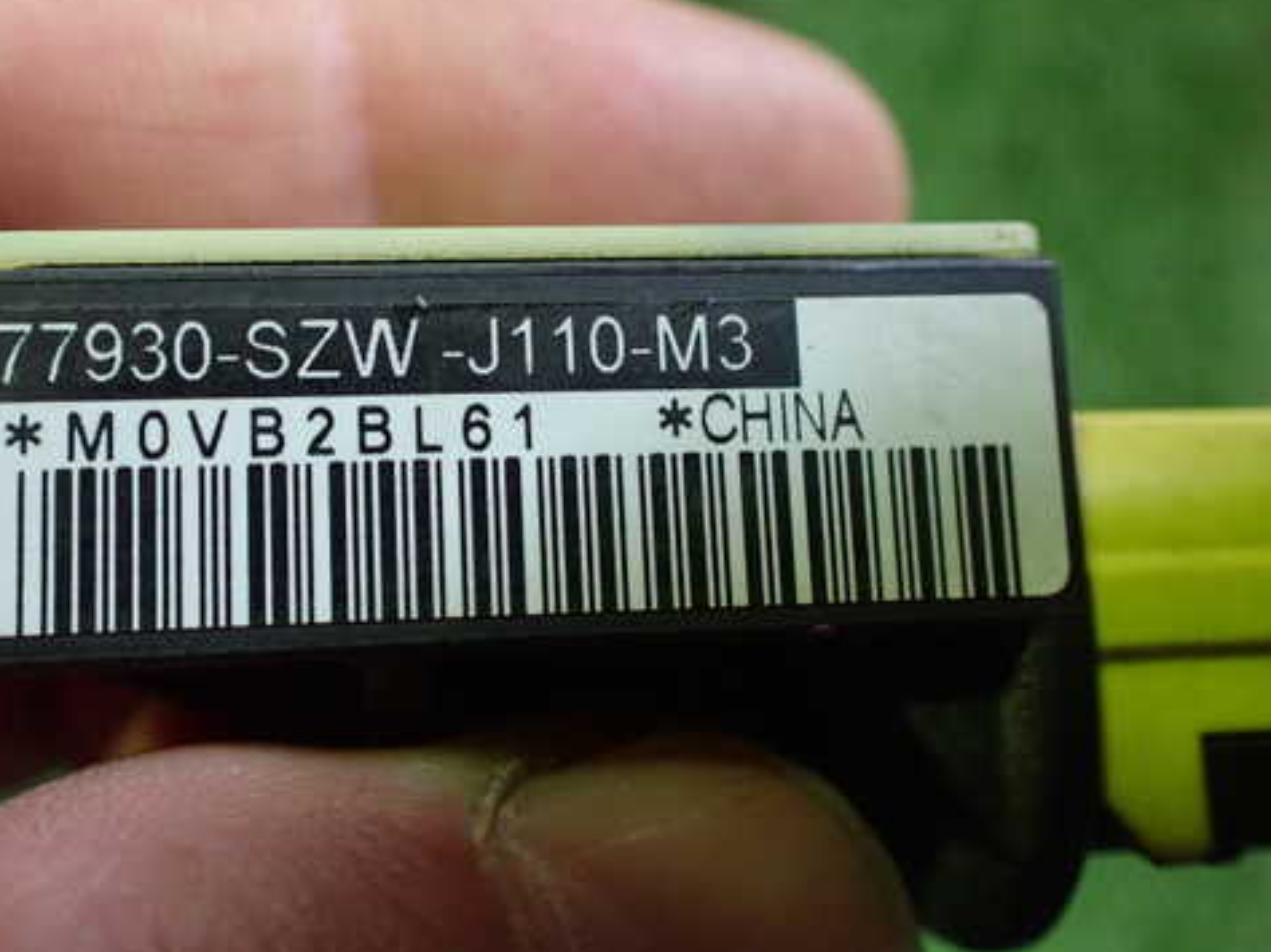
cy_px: 456
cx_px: 539
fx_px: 1395
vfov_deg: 37.7
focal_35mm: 38
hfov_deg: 48.8
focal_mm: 5.4
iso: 800
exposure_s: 1/125
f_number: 2.3
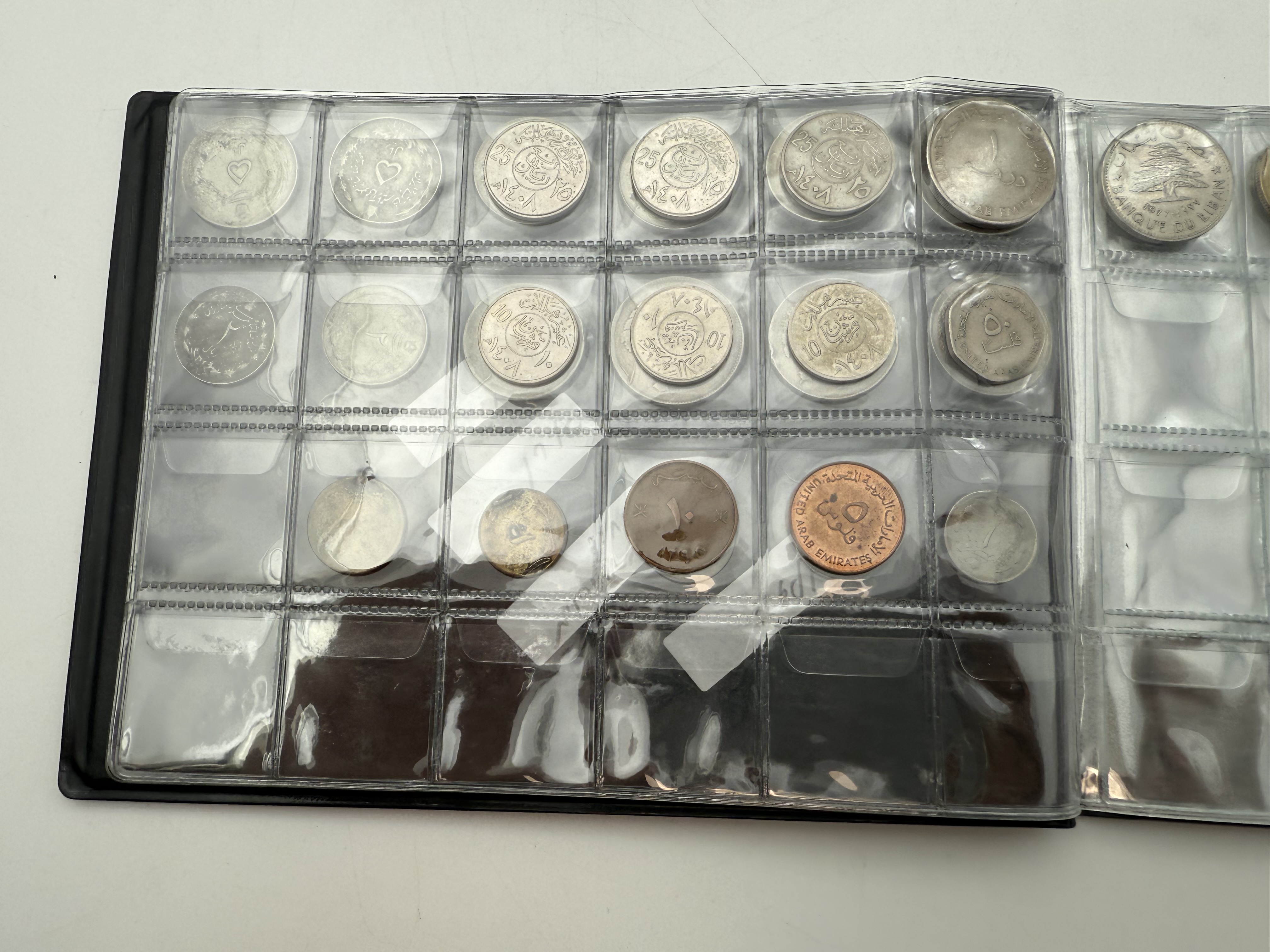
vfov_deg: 56.8
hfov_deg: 71.6
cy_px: 476
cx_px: 635
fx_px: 881
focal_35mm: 24
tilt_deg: -82.0
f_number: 2.2
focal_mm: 2.22
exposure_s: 1/254
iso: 40
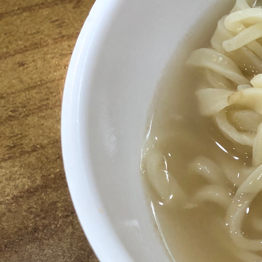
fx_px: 668
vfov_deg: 22.2
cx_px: 404
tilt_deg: -60.3
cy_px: 117
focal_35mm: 78
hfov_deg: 19.2
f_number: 1.8
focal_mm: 4
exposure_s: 1/30
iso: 32
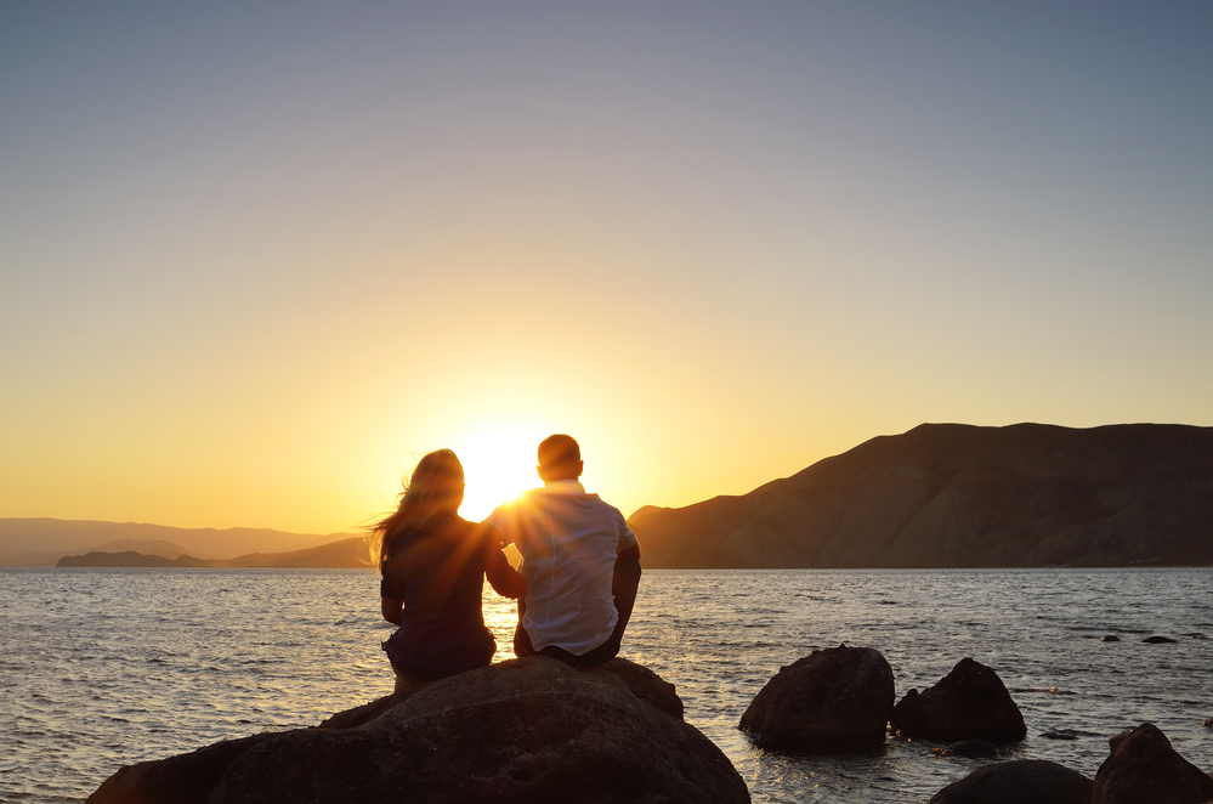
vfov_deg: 35.4
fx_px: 1261
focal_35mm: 38
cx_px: 606
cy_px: 402
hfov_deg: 51.4
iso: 100
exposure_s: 1/80
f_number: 11
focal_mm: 25
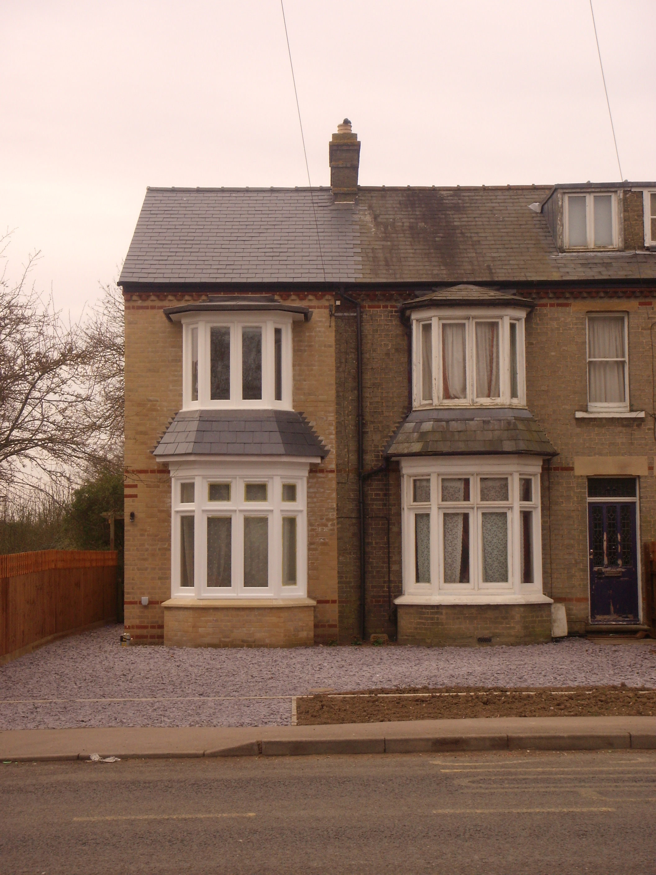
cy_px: 438
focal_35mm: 60
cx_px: 328
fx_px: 1516
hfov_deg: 24.4
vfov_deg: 32.2
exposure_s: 1/222
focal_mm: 10
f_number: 6.1
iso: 64
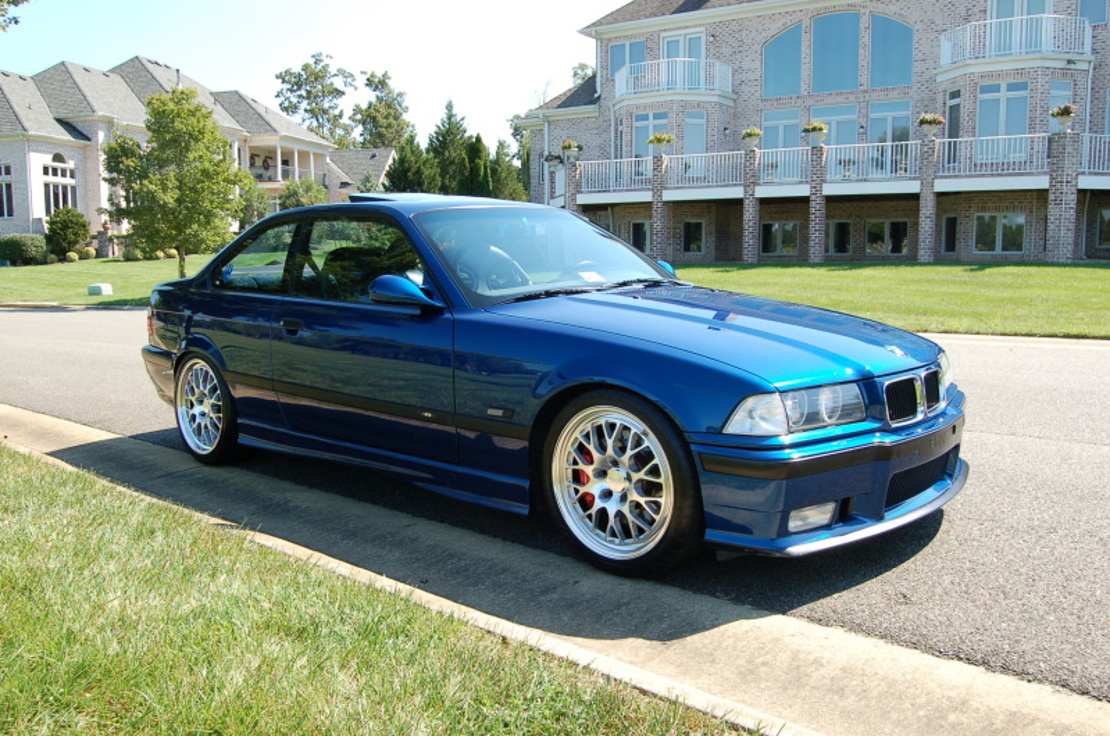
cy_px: 368
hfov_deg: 62.0
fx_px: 924
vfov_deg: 43.5
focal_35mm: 30
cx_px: 555
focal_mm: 20
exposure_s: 1/200
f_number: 7.1
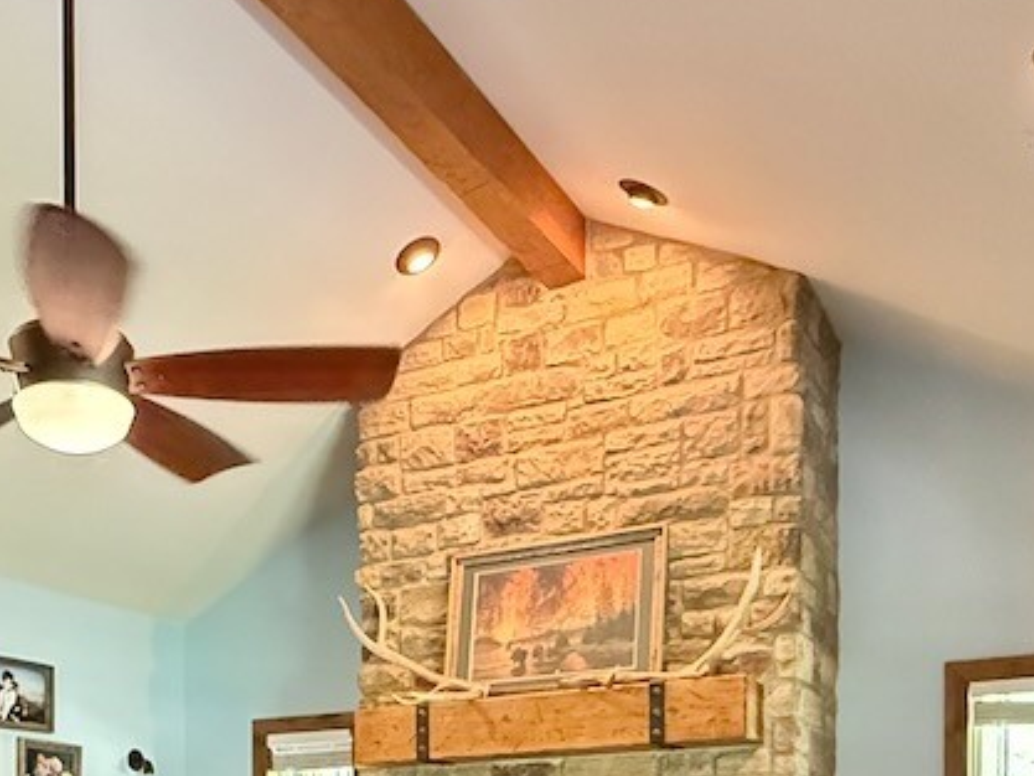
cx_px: 407
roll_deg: +0.8
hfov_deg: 43.6
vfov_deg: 29.3
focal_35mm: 43
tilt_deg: -1.4
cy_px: 915
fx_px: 1285
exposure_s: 1/60
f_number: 2.2
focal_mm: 2.22
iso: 1250
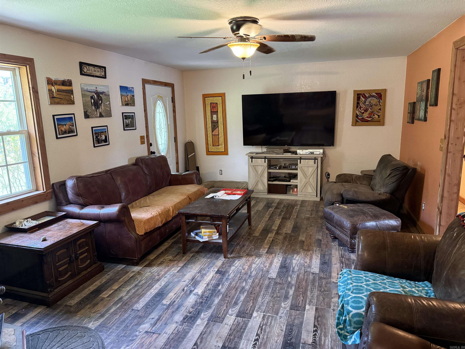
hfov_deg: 71.6
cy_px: 174
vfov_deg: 56.8
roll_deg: +1.1
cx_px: 232
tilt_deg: -9.9
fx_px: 322
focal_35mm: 24
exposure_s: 1/60
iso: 500
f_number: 1.78
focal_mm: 6.76
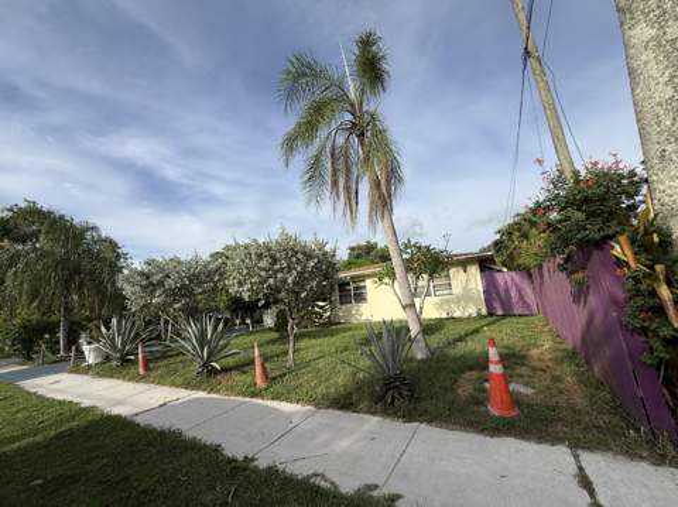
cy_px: 254
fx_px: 274
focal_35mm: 14
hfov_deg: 102.1
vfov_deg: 85.6
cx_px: 339
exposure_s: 1/2237
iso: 50
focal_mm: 2.22
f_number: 2.2
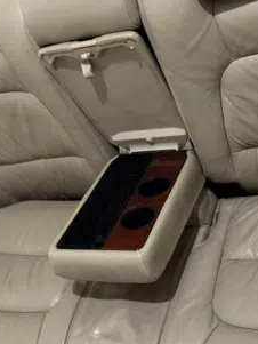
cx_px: 147
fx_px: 506
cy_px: 181
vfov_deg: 37.5
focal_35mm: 51
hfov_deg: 28.5
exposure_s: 1/50
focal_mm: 6.76
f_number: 1.78
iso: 640
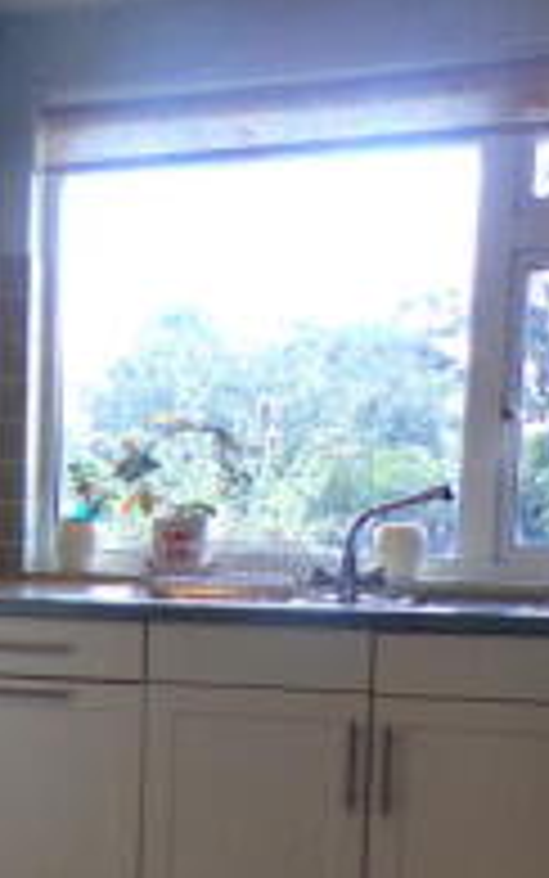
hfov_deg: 15.4
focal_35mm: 76
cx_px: -349
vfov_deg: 26.8
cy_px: 651
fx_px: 1818
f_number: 3
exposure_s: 1/34
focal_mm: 4.3
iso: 160
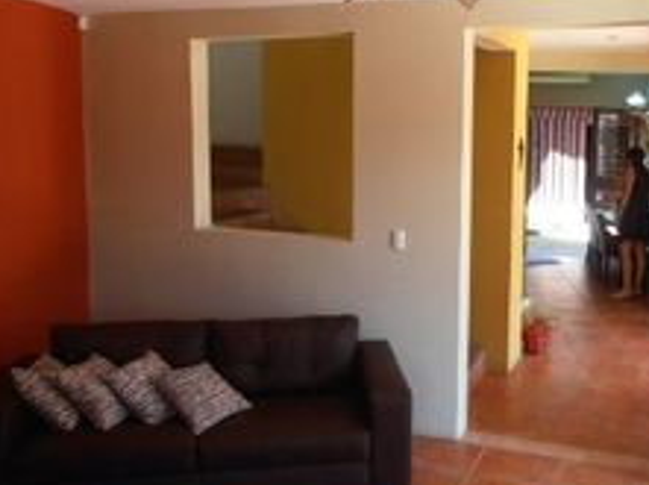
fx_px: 711
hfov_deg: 48.6
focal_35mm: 38
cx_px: 408
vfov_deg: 37.5
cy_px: 209
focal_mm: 4.2
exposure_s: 1/30
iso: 80
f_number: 3
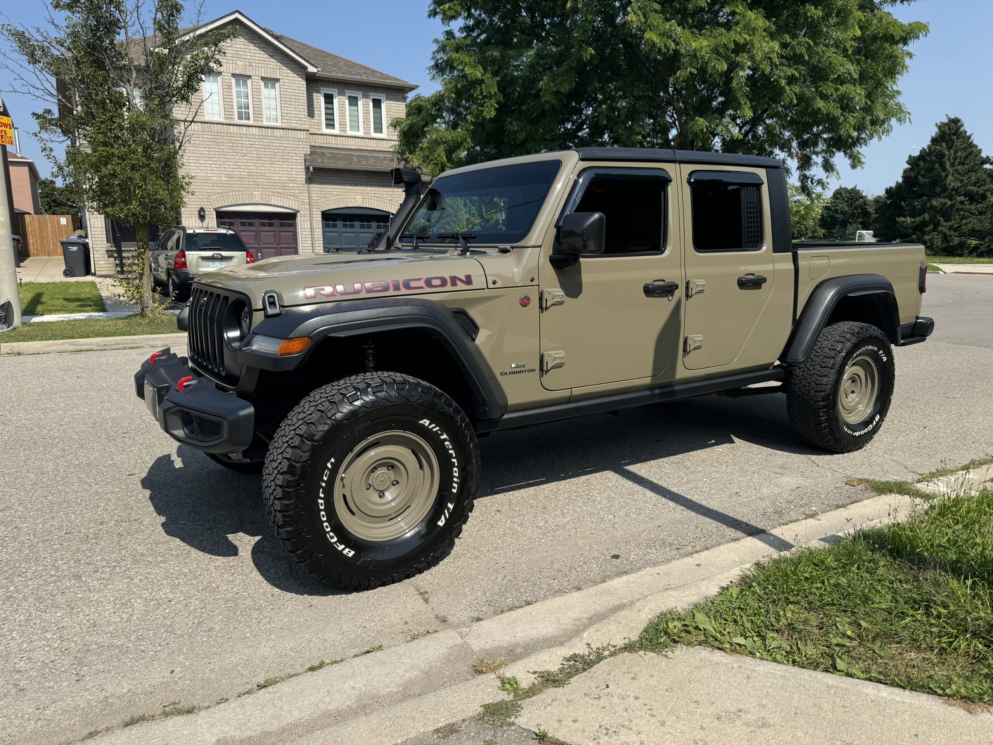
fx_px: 688
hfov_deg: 71.6
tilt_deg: -7.7
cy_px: 372
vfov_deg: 56.8
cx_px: 496
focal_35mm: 24
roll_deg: +0.2
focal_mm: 6.76
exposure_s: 1/3802
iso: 80
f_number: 1.78
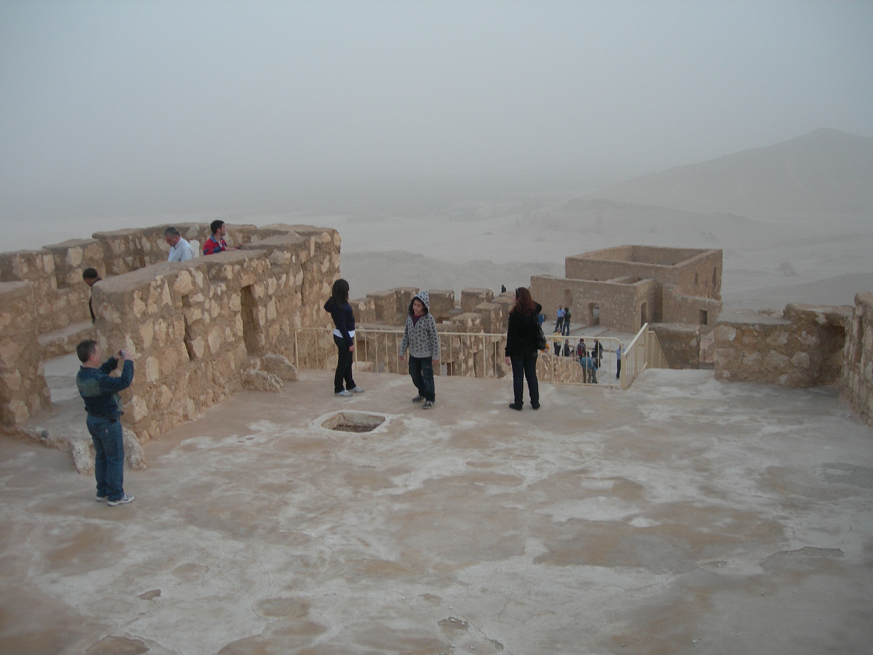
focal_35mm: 38
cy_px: 328
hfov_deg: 49.0
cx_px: 436
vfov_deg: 37.7
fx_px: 958
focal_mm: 7.8
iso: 50
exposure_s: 1/53.3
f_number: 2.8
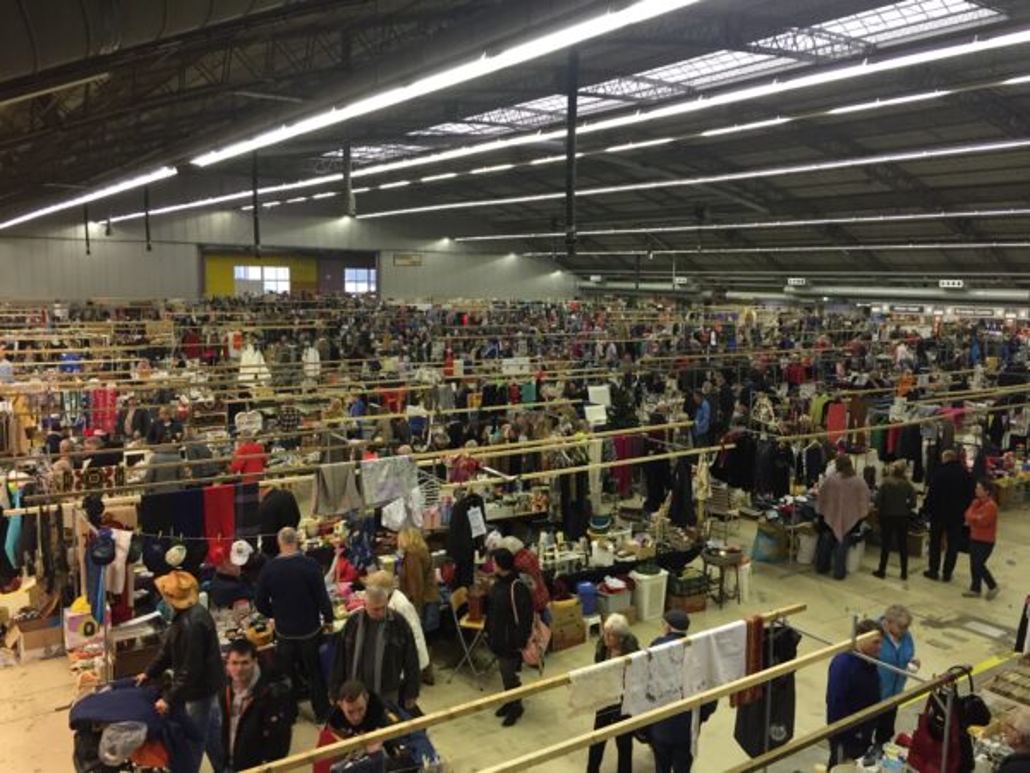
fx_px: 863
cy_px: 386
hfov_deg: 61.7
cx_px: 515
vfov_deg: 48.2
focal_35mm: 29
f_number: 2.2
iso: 100
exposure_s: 1/30
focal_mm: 4.15
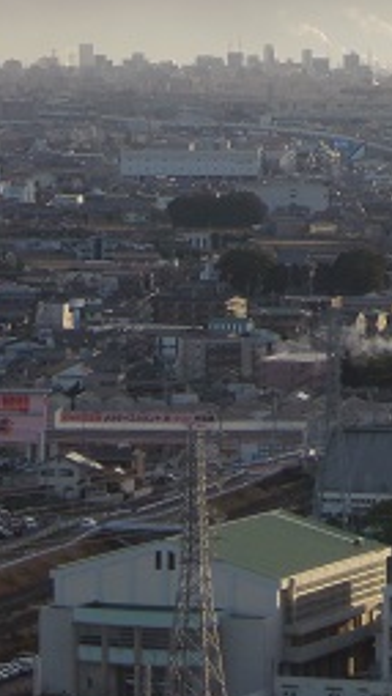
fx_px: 4746
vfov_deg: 8.4
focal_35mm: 257
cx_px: 266
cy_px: 123
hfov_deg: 4.7
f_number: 4.9
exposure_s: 1/500
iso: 160
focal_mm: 17.9
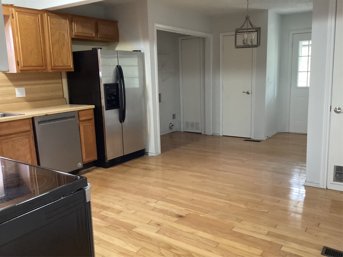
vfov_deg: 45.4
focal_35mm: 31
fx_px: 307
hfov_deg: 58.4
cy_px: 128
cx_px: 172
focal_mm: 3.3
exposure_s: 1/30
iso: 400
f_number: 2.4
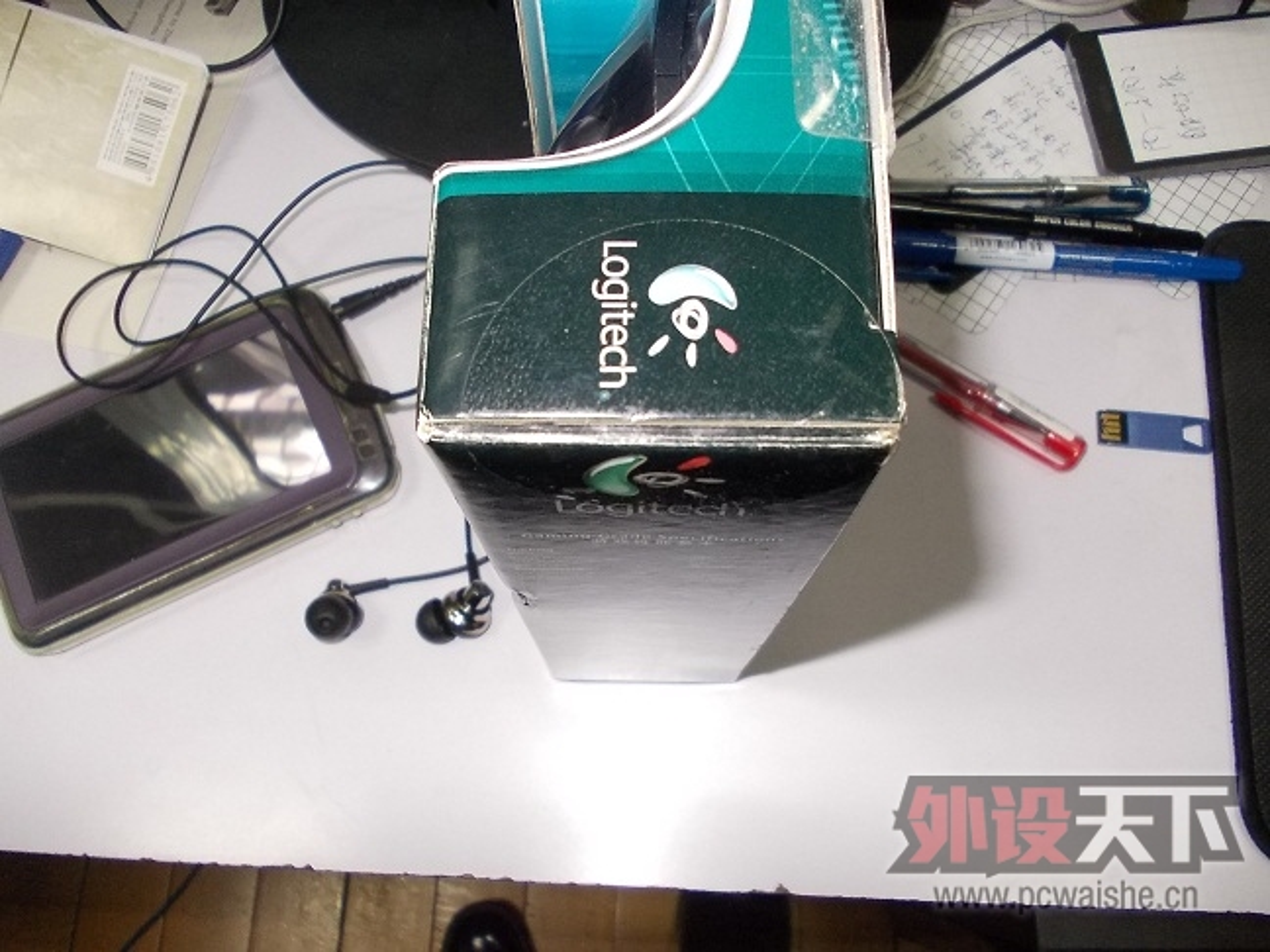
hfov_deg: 63.4
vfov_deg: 49.7
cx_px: 635
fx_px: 1027
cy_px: 476
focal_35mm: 28
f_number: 2.7
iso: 200
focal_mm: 4
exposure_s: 1/25
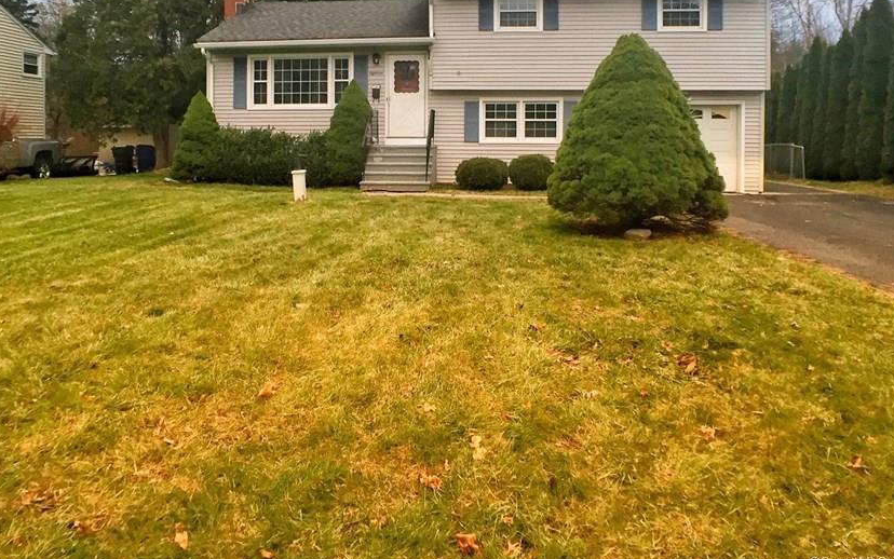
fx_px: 926
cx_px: 408
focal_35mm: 38
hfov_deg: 51.5
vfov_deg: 33.1
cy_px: 159
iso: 32
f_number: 2.2
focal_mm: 4.15
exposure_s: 1/30
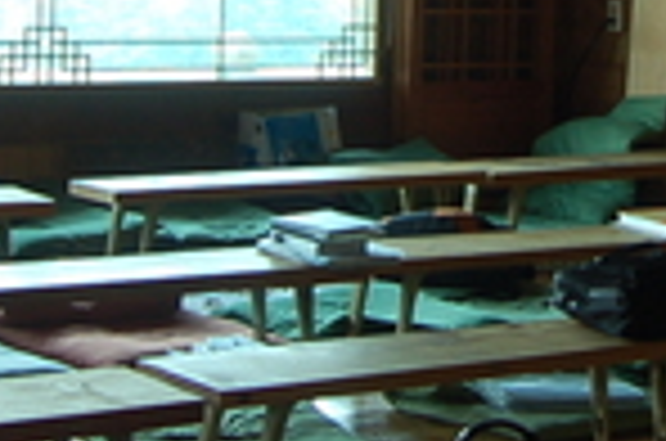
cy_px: -184
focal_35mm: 128
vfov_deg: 10.4
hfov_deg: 15.7
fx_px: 2363
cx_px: 698
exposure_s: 1/15
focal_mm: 18
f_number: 4.5
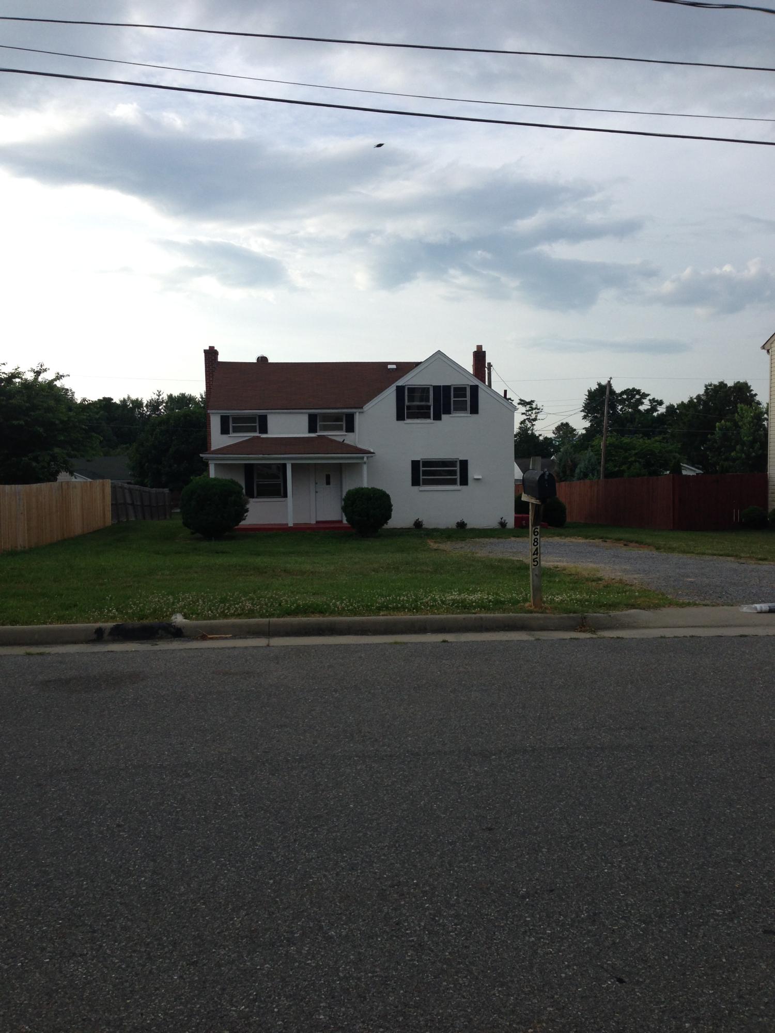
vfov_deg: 55.4
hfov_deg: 42.9
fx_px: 985
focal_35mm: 33
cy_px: 516
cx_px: 388
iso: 50
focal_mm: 4.12
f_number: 2.4
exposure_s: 1/847
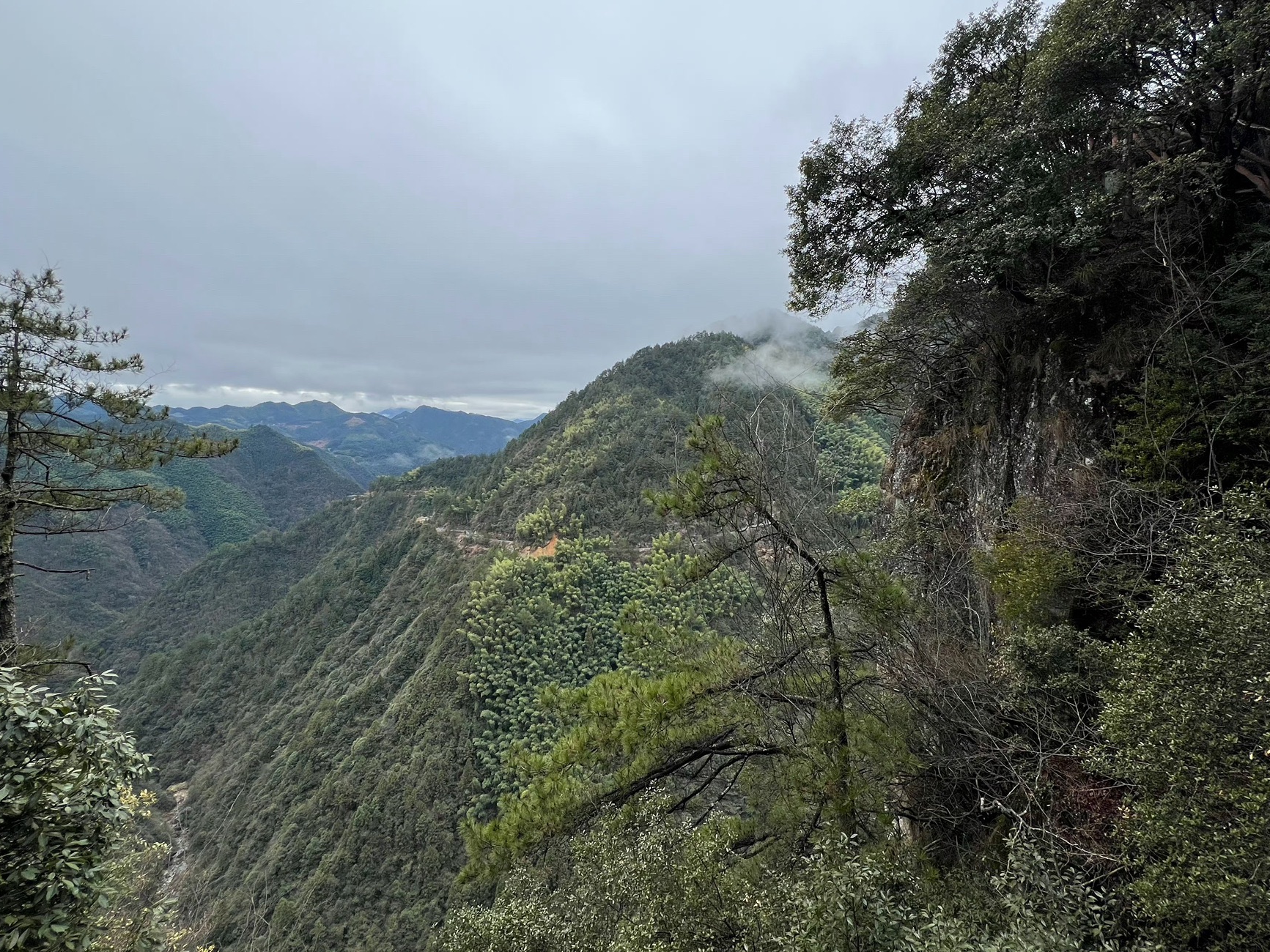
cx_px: 642
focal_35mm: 15
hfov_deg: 98.2
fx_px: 550
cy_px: 432
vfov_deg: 81.5
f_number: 1.8
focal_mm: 1.57
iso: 32
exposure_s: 1/592
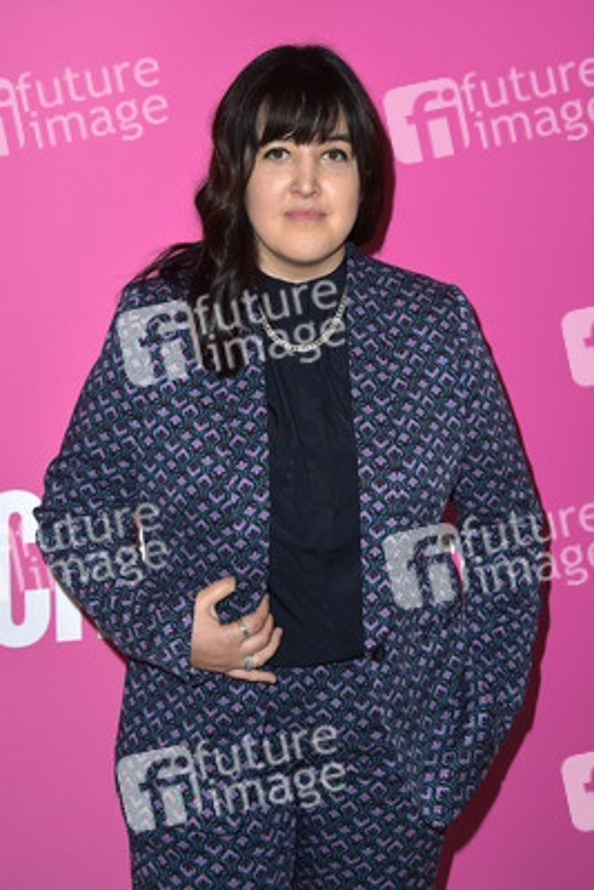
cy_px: 445
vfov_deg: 34.5
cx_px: 297
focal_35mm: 58
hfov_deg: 23.4
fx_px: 1434
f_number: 6.3
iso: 160
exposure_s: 1/250
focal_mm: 58
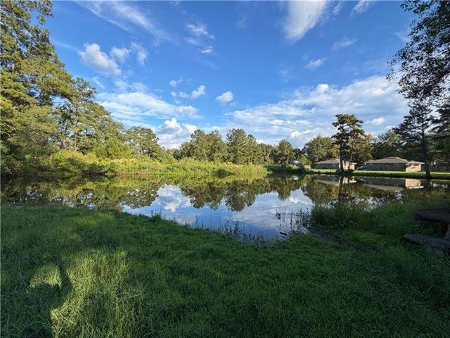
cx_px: 225
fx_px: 182
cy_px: 169
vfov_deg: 85.7
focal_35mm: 14
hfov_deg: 102.1
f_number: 2.2
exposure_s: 1/770
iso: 40
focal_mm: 2.22
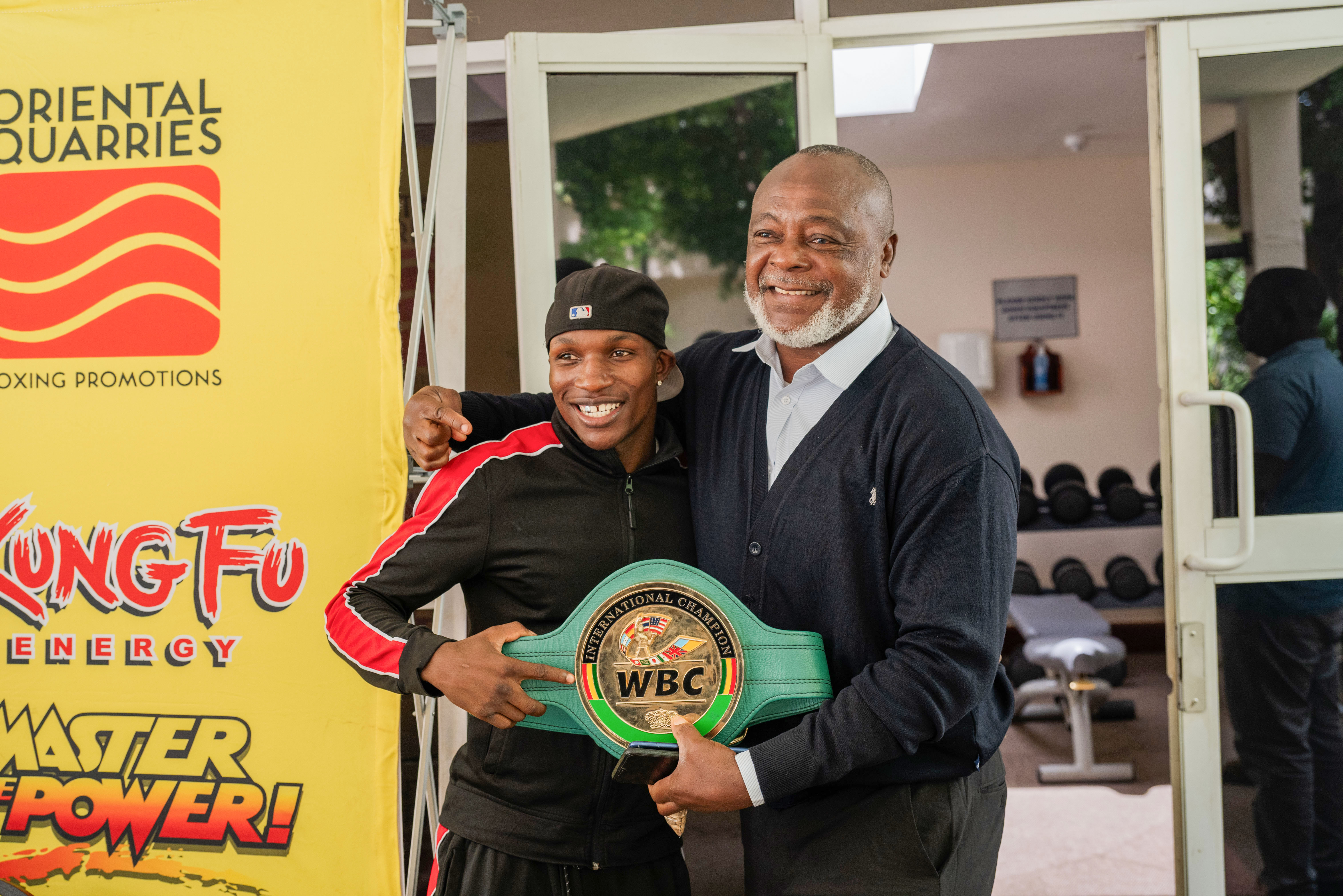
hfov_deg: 44.5
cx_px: 672
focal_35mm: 44
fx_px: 1641
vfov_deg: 30.5
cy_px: 448
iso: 1000
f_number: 4
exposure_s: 1/160
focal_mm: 44
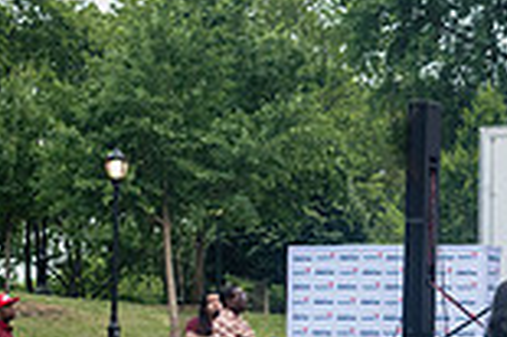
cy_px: 305
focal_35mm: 137
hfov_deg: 13.9
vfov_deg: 9.9
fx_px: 1927
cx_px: 792
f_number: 4.5
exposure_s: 1/320
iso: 1000
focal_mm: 35
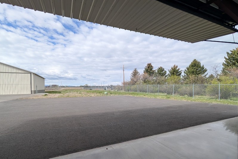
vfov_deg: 73.5
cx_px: 114
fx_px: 106
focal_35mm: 16
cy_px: 88
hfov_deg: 96.7
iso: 57
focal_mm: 2.02
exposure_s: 1/2545
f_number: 1.7
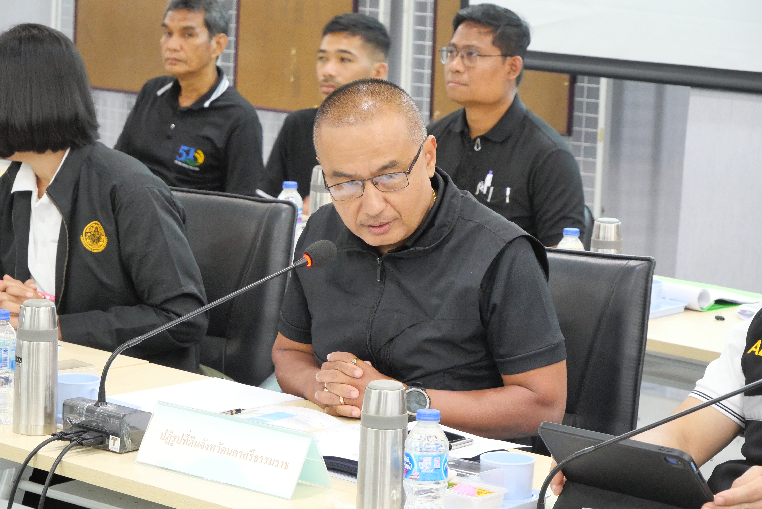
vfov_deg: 11.1
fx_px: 2626
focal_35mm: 124
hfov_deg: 16.5
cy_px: 254
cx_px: 381
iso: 3200
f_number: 5.6
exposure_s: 1/40
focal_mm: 60
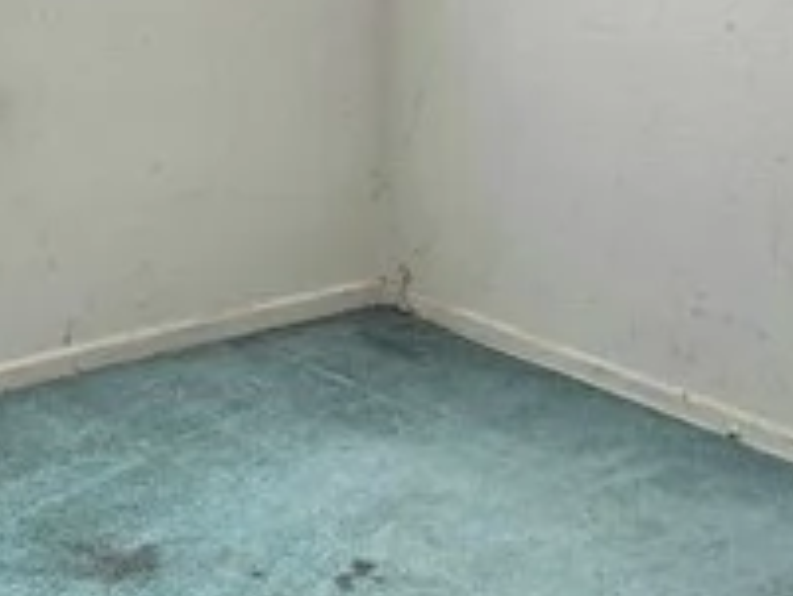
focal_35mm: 117
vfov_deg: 12.5
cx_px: -4
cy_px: -36
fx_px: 2682
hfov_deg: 16.5
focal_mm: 6.3
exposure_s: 1/120
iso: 64
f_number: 1.7
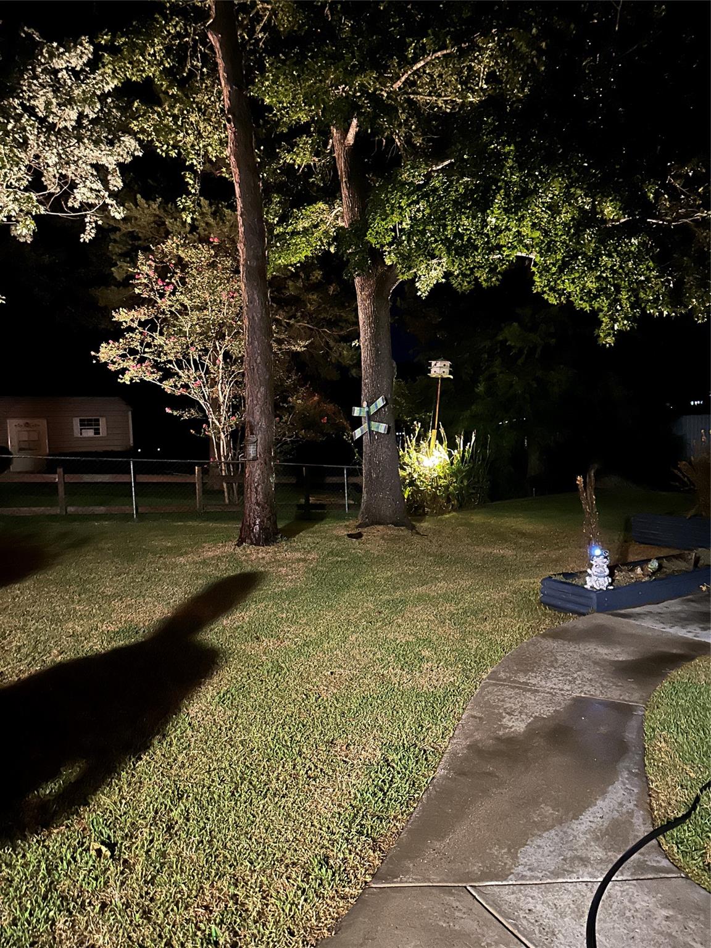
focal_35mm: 24
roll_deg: +2.3
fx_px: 657
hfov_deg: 56.8
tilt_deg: -4.1
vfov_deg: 71.6
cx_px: 356
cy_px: 474
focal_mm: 6.86
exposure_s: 1/5
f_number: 1.78
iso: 2000
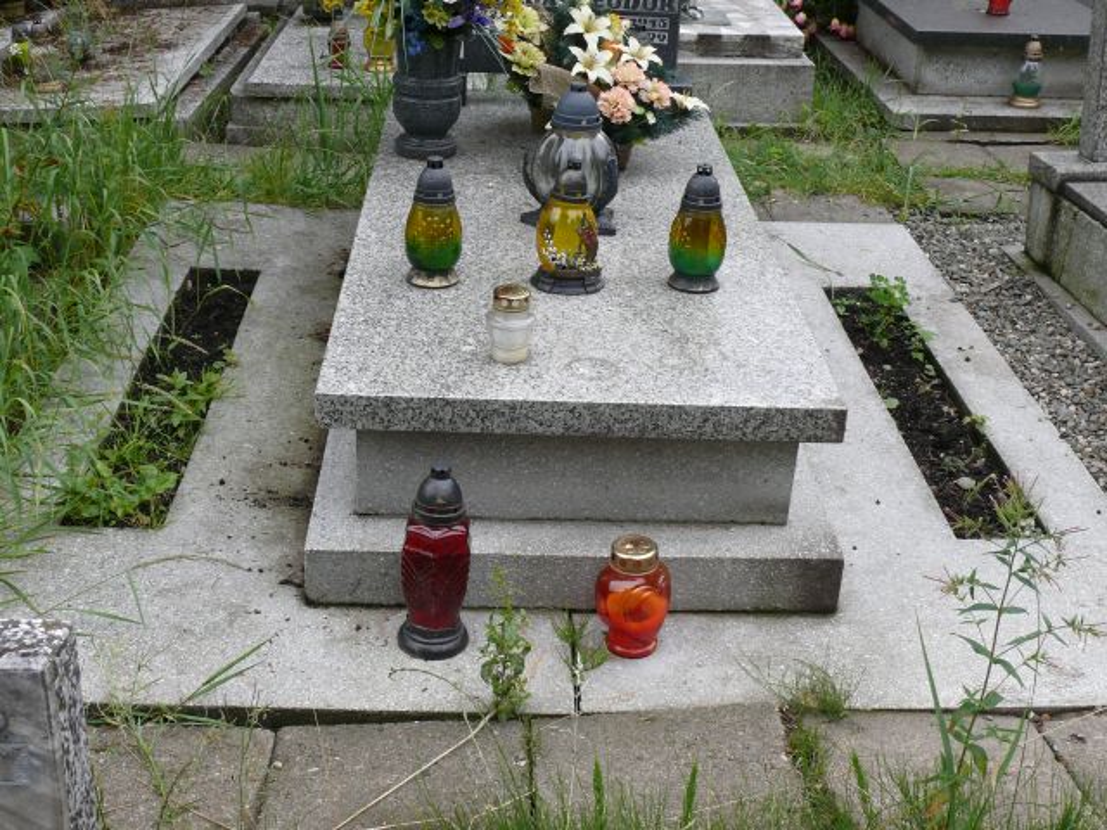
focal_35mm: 46
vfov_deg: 31.5
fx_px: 1471
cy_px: 415
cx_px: 554
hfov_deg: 41.2
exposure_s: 1/200
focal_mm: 9
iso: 100
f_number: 4
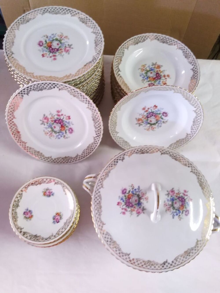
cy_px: 146
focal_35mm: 26
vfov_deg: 67.3
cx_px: 110
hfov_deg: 53.1
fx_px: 220
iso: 581
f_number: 2.2
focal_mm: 3.46
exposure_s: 1/17.1
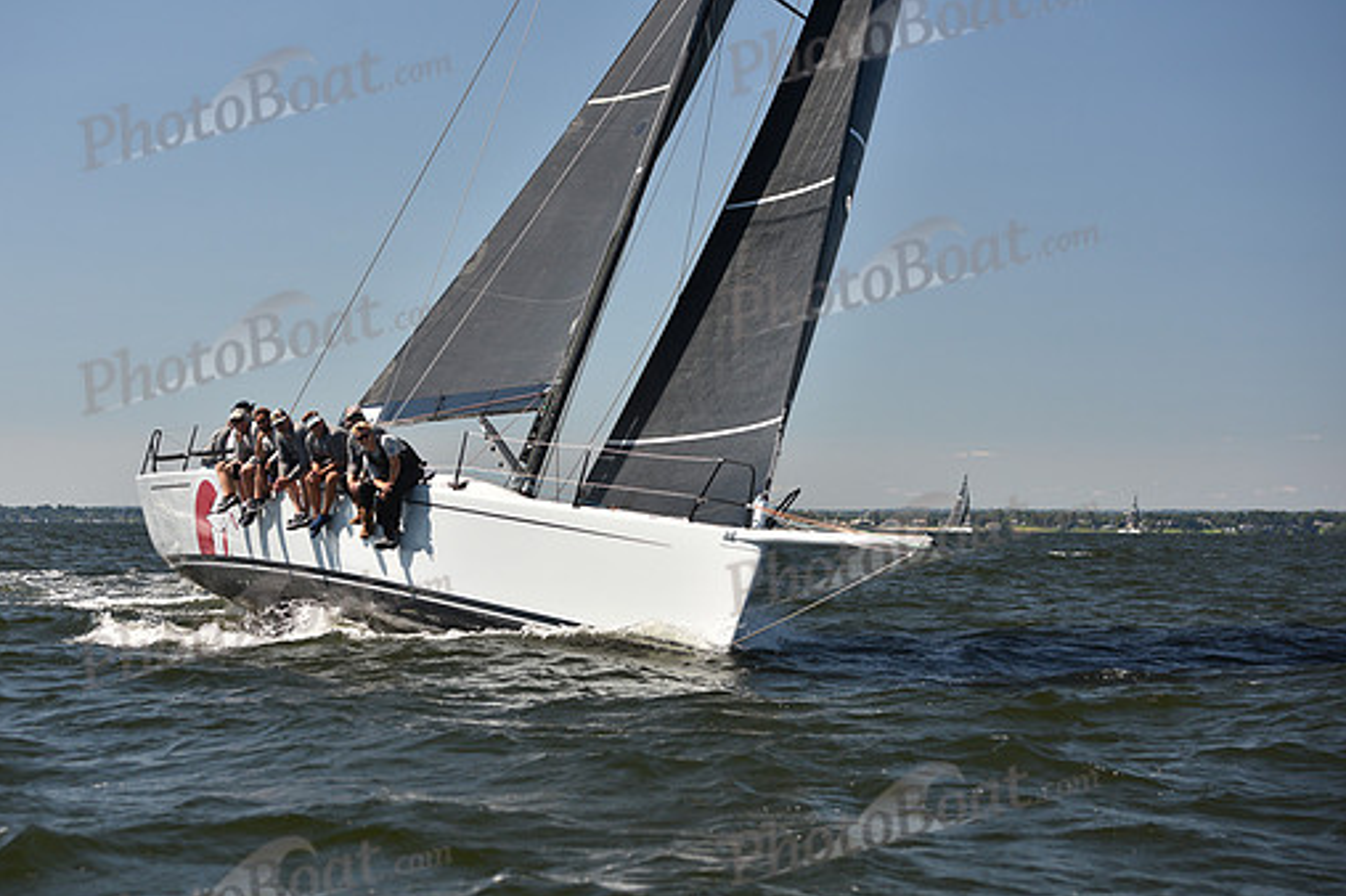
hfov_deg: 25.4
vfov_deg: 17.0
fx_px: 2989
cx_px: 591
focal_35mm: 80
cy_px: 447
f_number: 4
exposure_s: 1/1000
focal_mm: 70
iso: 250
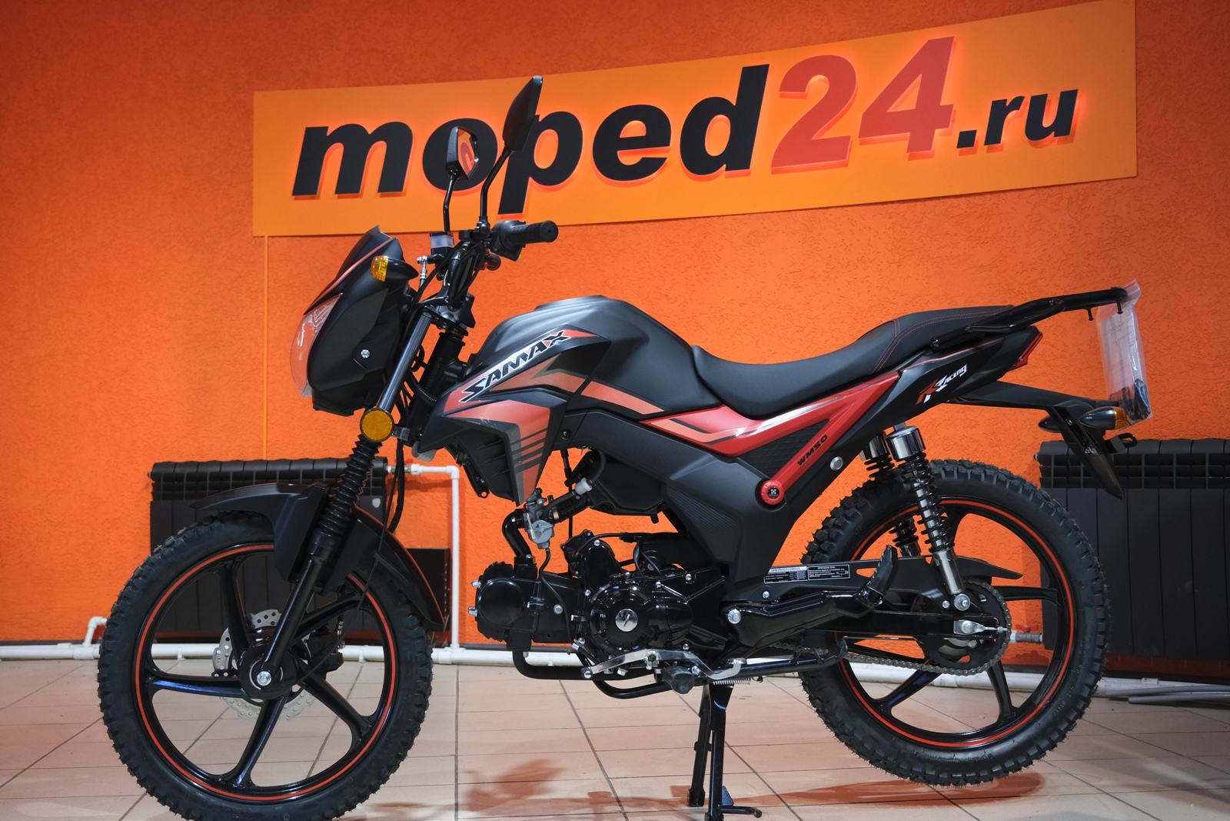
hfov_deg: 47.4
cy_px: 410
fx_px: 1401
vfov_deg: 32.6
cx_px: 615
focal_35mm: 41
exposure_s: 1/100
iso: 1600
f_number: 4
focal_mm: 27.5
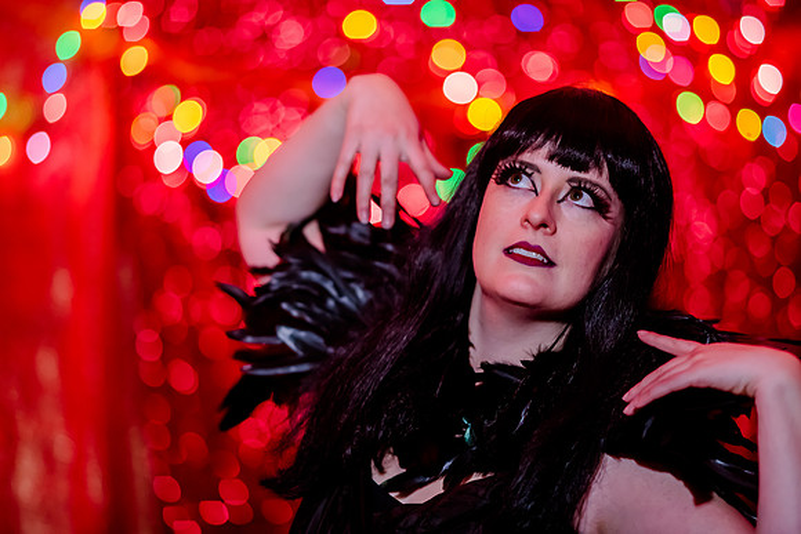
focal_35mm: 105
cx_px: 400
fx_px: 2337
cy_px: 267
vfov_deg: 13.0
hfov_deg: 19.5
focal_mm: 105
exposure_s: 1/125
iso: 2500
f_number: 2
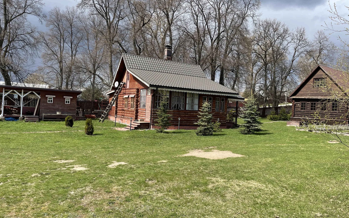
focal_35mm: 28
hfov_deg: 66.5
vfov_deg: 44.5
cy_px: 106
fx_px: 266
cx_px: 174
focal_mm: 4.2
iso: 32
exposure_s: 1/2257
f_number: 1.6
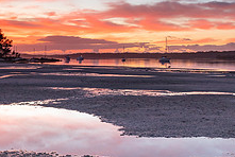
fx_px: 425
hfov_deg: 30.8
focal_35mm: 65
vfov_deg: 20.3
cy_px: -2
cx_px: 139
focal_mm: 16
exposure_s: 2
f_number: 7.1
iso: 400
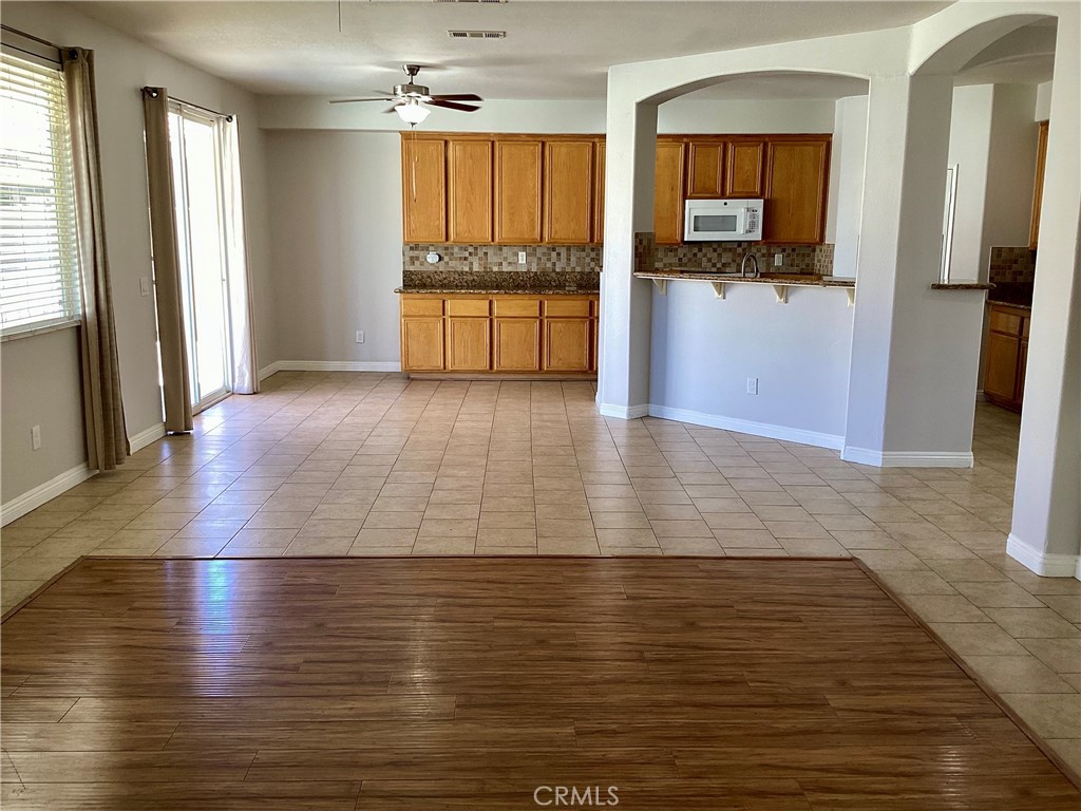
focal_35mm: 31
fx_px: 968
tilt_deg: -10.8
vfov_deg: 45.4
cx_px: 540
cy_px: 406
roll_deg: -1.4
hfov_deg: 58.4
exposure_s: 1/60
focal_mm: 3.3
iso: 80
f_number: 2.4
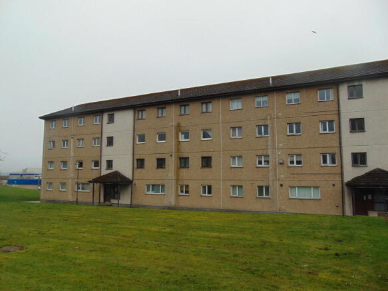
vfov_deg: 51.3
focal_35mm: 27
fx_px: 303
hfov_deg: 65.3
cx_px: 194
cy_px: 146
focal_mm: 4.9
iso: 80
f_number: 3
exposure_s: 1/200
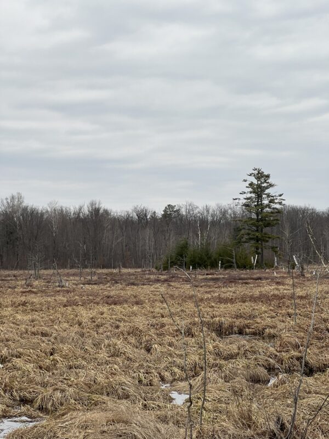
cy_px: 220
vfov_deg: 25.3
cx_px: 164
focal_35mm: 77
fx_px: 976
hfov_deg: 19.1
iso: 32
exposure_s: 1/106
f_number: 2.8
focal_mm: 9
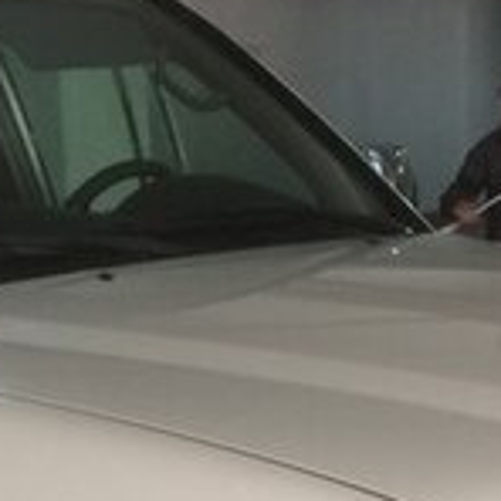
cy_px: 652
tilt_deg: -17.6
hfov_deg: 15.1
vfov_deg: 14.6
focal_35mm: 114
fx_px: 1867
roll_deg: +5.2
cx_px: 37
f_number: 2.2
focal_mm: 4.15
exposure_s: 1/33
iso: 125
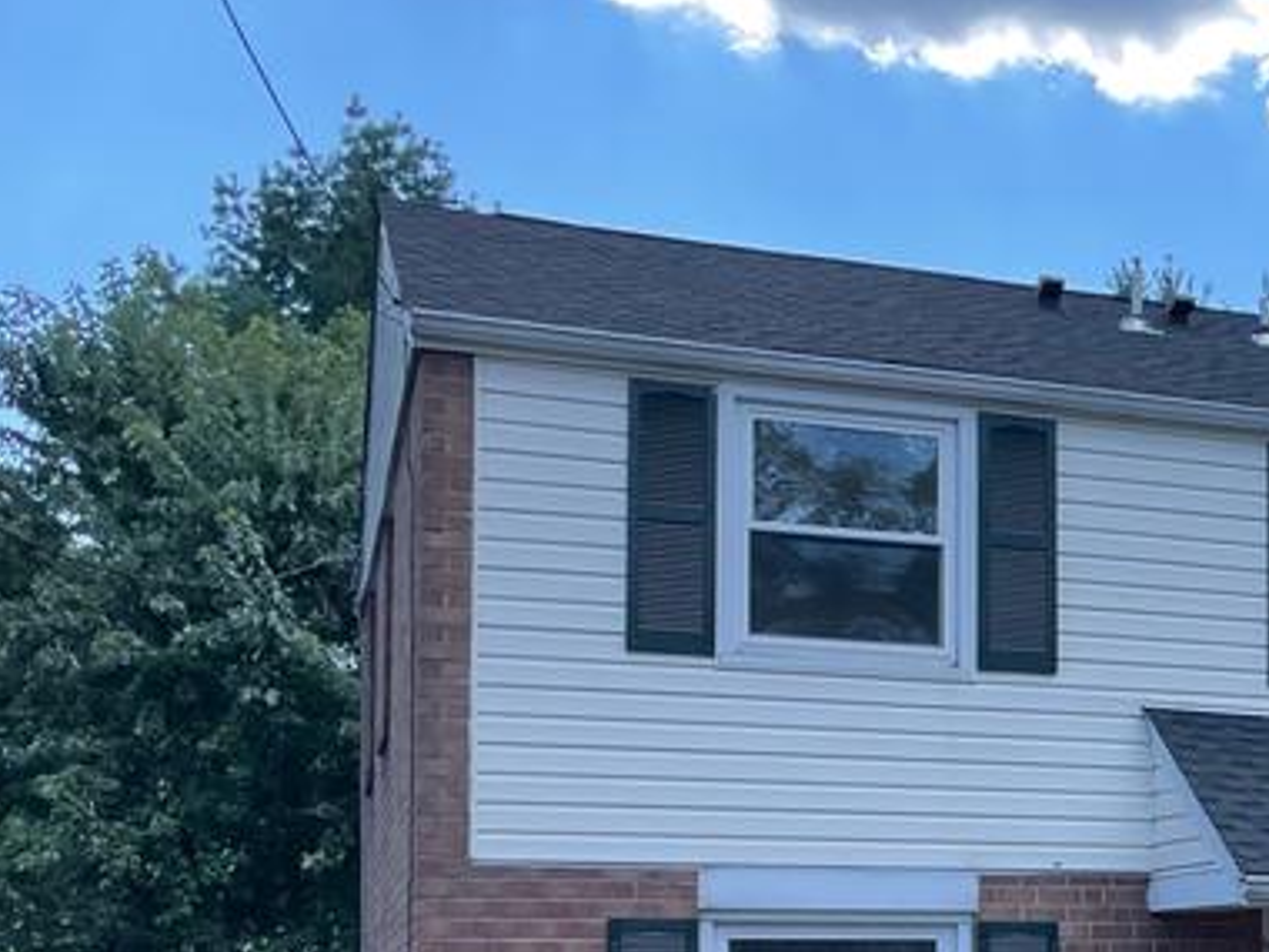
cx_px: 1573
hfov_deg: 24.8
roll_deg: +1.0
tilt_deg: +1.1
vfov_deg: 20.4
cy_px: 935
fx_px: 2566
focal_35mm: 70
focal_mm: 4.2
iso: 32
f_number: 1.6
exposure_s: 1/1289
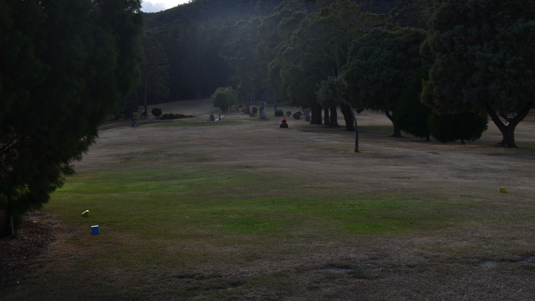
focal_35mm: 48
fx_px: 681
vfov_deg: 24.9
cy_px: 144
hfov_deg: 42.9
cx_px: 267
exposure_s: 1/250
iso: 100
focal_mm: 30
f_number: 8
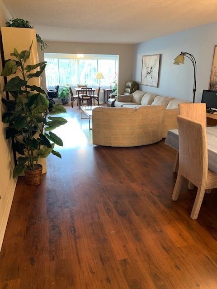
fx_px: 217
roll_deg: +0.9
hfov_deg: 53.1
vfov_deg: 67.3
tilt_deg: -16.5
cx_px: 108
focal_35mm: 26
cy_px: 144
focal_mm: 4.25
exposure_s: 1/60
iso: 200
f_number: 1.8
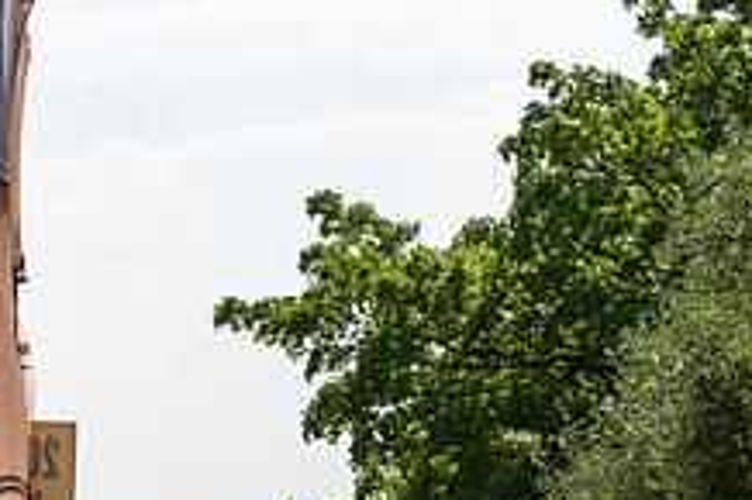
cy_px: 660
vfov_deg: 8.2
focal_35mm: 165
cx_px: 386
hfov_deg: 12.5
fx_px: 3444
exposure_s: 1/1600
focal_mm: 62
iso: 160
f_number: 4
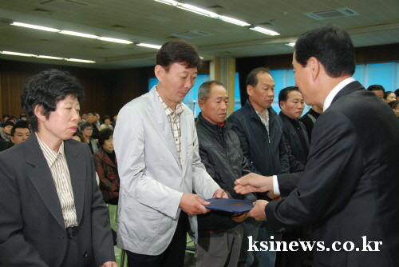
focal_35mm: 36
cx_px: 200
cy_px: 134
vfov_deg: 36.9
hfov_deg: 53.1
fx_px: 399
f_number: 5
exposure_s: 1/60
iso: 800
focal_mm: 24
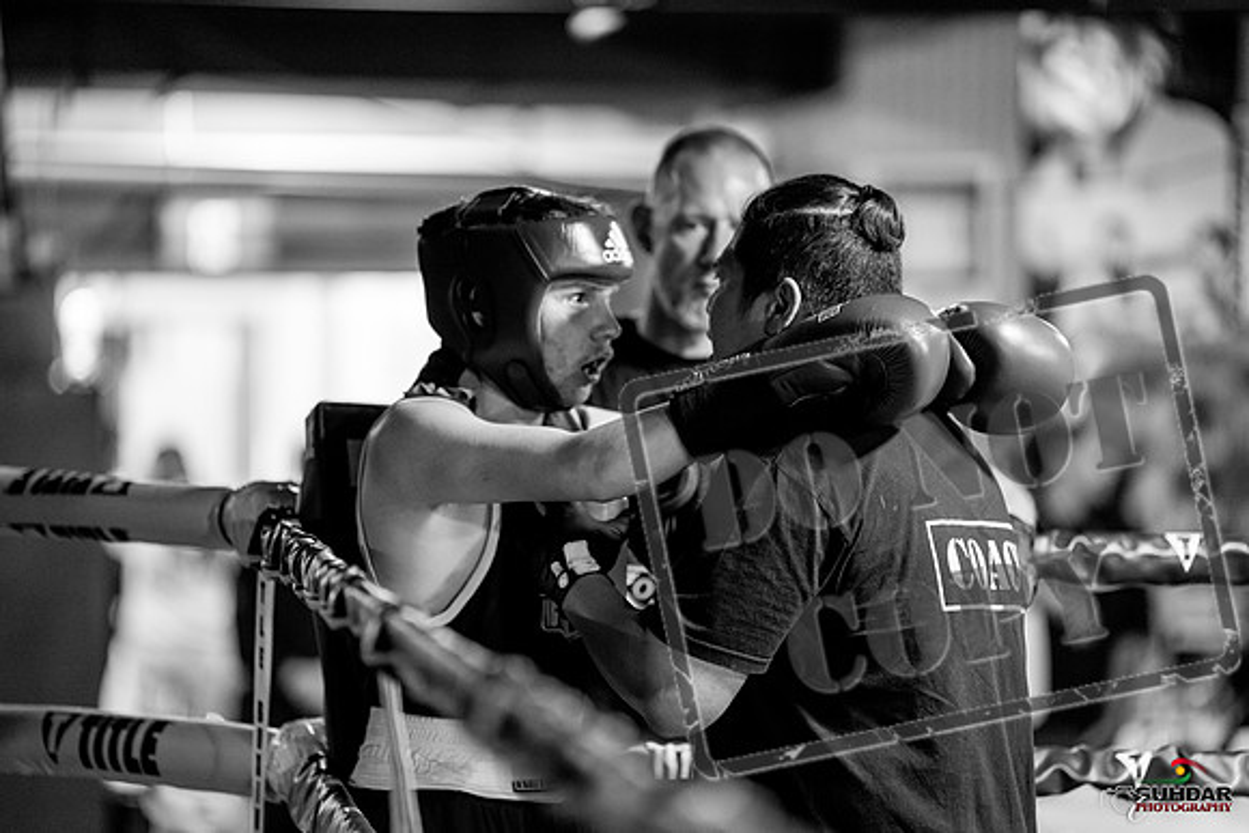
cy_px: 416
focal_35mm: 150
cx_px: 624
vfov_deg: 9.2
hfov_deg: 13.7
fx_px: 5205
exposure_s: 1/500
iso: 4000
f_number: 2
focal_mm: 150
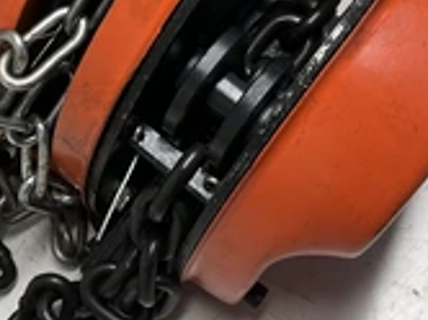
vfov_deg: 20.9
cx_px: 196
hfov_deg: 27.8
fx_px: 864
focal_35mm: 70
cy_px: 121
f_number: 1.8
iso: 50
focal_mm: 3
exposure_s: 1/120
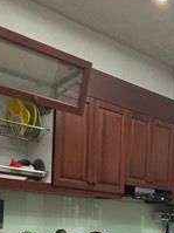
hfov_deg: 19.8
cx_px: 178
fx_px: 483
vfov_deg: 24.9
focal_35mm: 72
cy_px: 266
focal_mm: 2.22
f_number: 2.2
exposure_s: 1/50
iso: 320
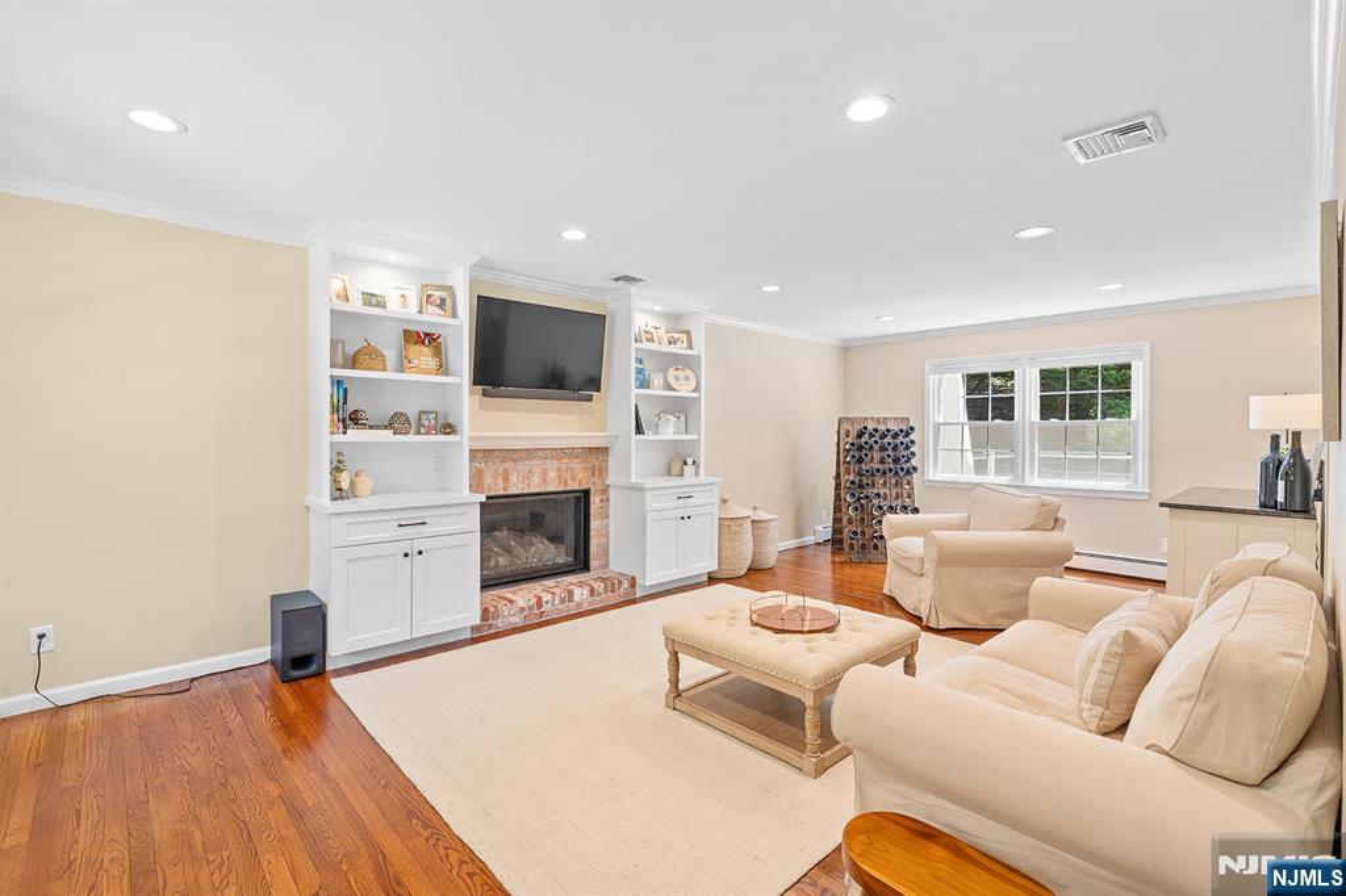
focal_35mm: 16
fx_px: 598
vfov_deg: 73.7
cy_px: 448
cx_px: 673
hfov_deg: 96.8
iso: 100
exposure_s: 1/3
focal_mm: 16
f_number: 8
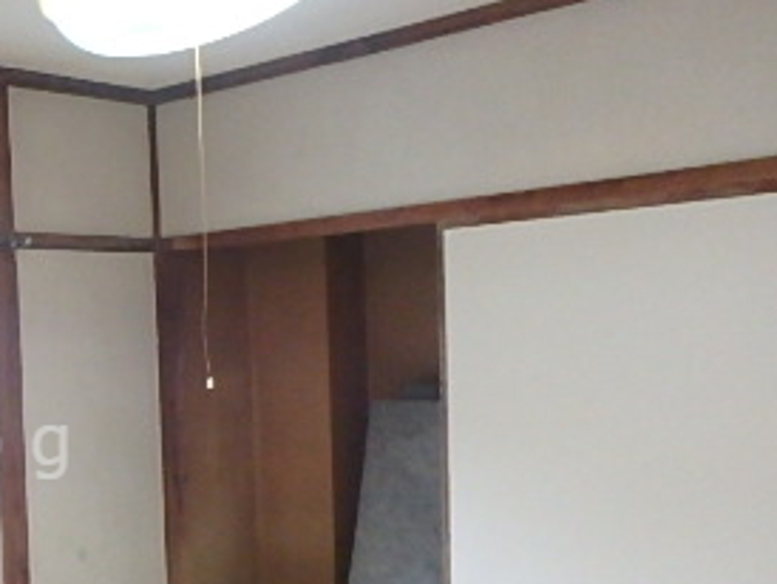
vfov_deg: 29.2
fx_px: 1101
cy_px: 445
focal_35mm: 49
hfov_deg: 33.1
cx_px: -111
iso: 800
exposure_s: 1/30
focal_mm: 3.7
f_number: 3.5
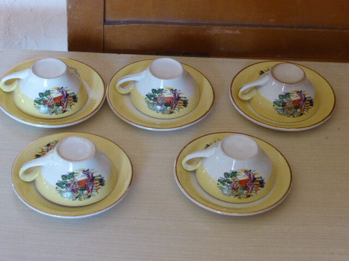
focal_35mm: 85
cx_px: 174
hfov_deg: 23.0
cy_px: 130
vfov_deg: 17.4
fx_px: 857
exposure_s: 1/40
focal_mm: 14.2
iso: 400
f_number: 5.1
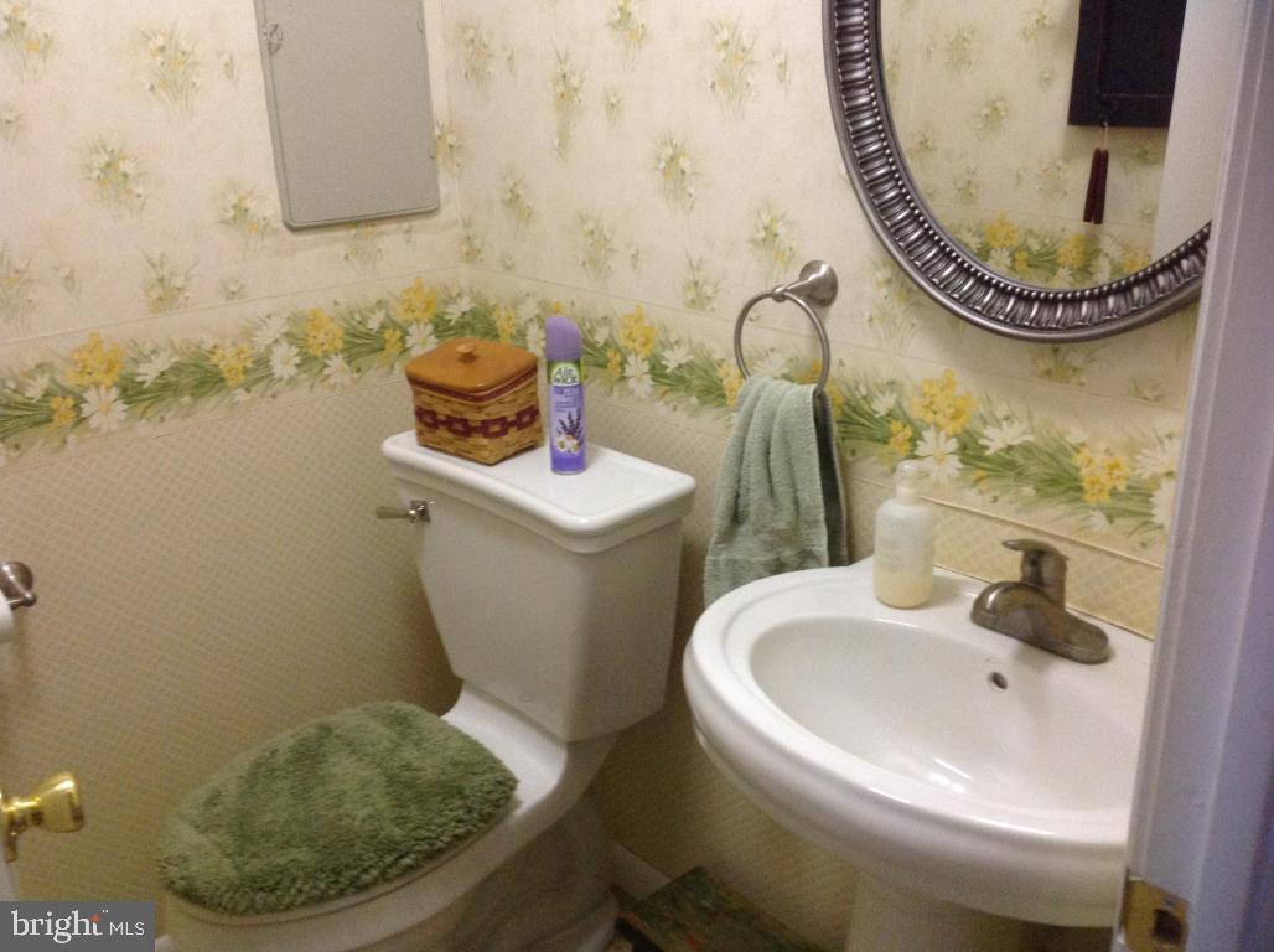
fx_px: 1286
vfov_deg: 40.6
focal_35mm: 35
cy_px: 476
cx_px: 637
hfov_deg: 52.7
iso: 250
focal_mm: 4.28
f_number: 2.4
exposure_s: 1/15
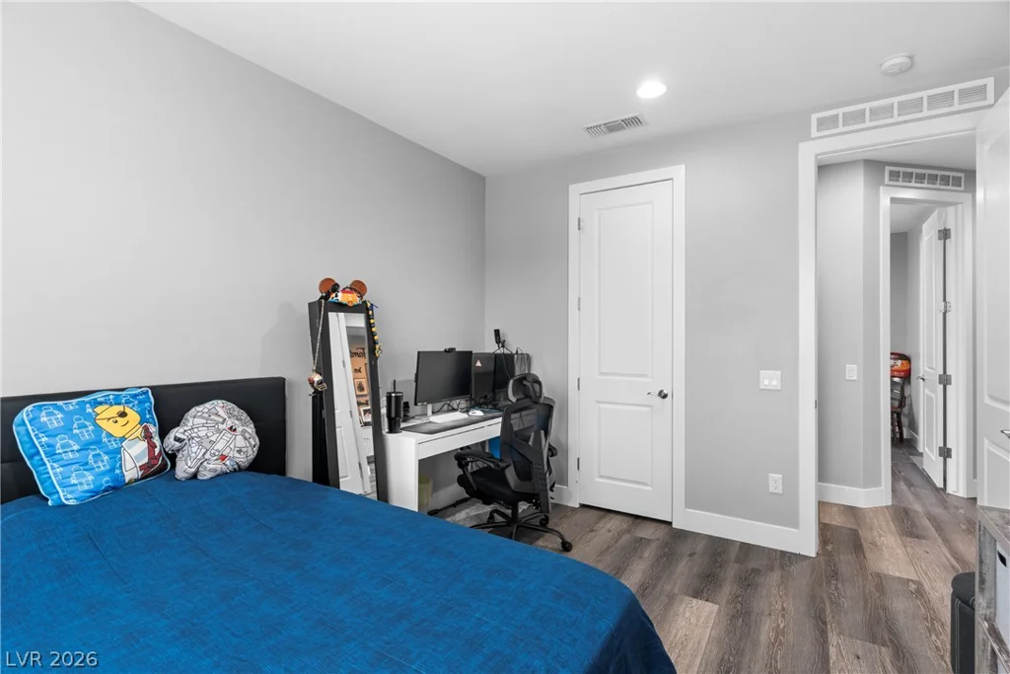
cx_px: 505
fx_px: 477
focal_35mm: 17
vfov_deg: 70.5
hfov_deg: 93.3
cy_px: 337
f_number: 8
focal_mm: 17
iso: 400
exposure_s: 1/3
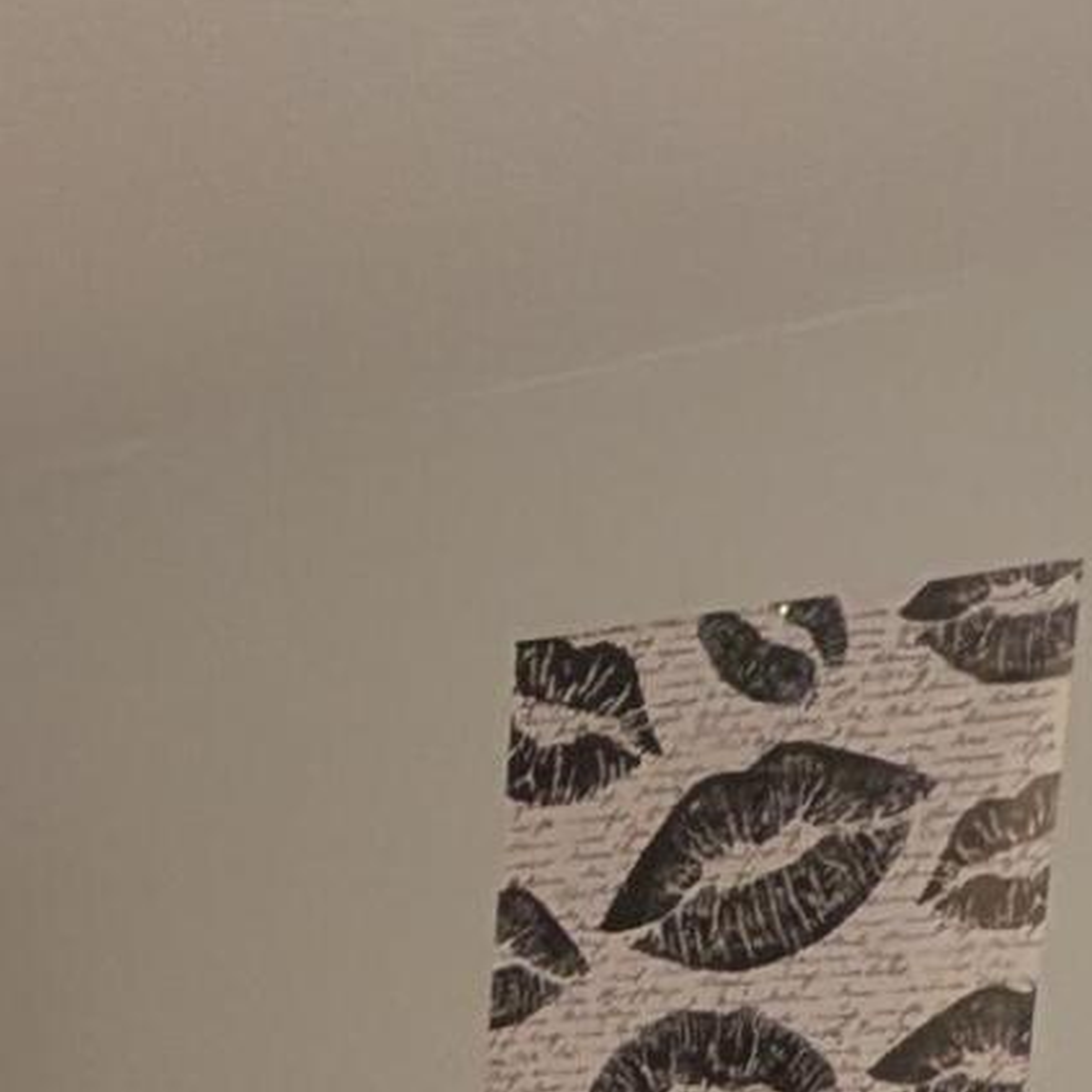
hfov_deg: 22.3
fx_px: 2570
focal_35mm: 72
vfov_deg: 18.0
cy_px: 2065
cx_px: -182
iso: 173
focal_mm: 2.02
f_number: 1.7
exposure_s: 1/40
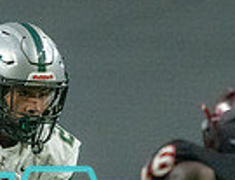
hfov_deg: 1.1
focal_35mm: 1860
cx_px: 38
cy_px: 214
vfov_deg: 0.8
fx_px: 12706
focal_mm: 352
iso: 20000
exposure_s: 1/1000
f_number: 5.6
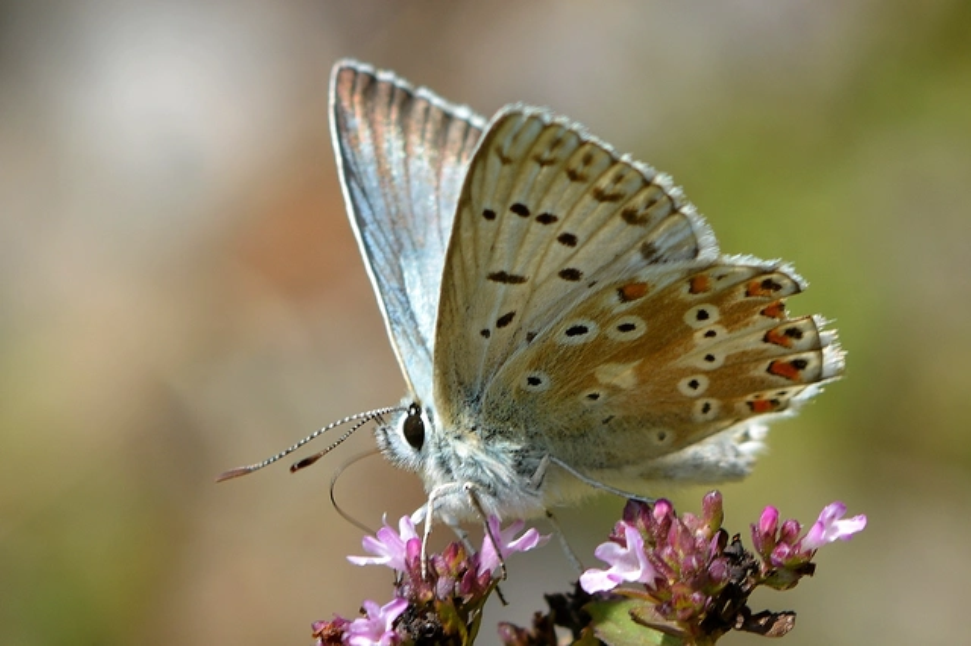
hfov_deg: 19.5
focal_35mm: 105
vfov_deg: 13.0
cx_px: 486
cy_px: 323
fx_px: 2831
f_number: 8
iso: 100
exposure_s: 1/160
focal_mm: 70
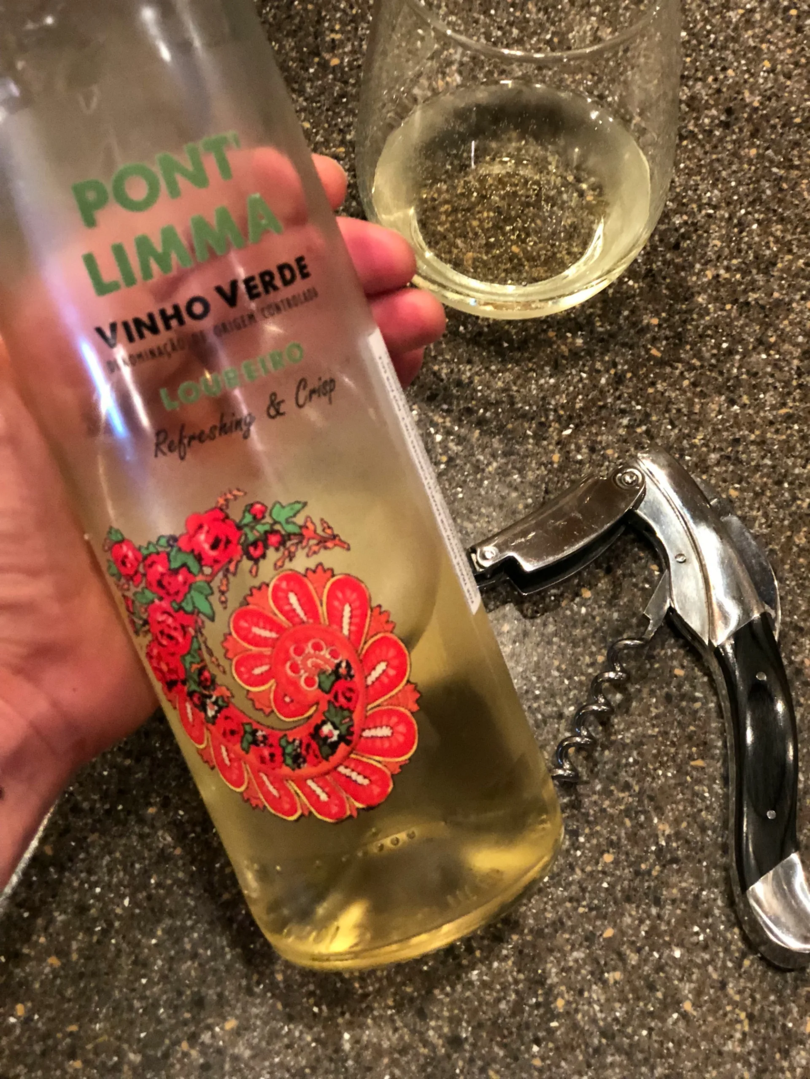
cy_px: 540
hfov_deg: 25.7
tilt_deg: -62.9
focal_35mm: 57
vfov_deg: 33.8
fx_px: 1778
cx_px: 405
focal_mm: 6.6
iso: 500
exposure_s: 1/30
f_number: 2.8
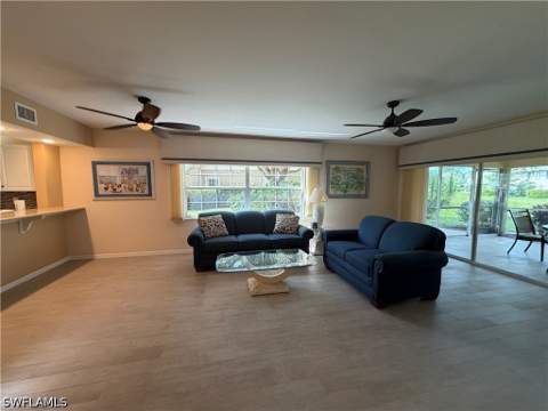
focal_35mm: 14
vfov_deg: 85.7
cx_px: 274
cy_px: 206
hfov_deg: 102.1
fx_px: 222
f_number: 2.2
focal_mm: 2.22
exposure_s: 1/120
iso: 200
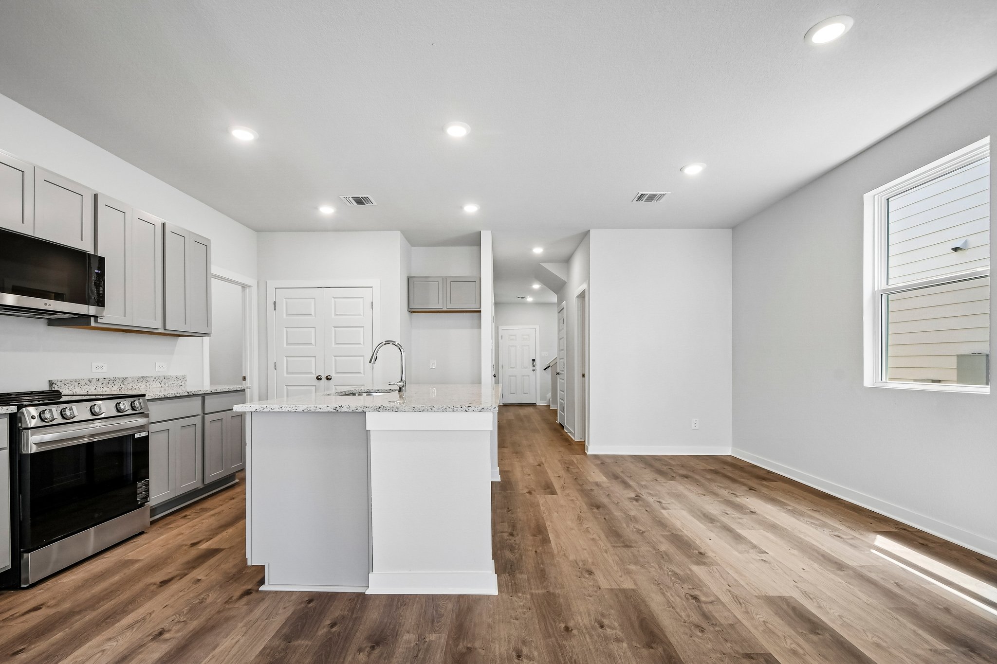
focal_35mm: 15
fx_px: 415
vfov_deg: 77.3
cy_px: 332
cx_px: 498
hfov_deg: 100.4
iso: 400
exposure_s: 1/25
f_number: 8
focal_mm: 10
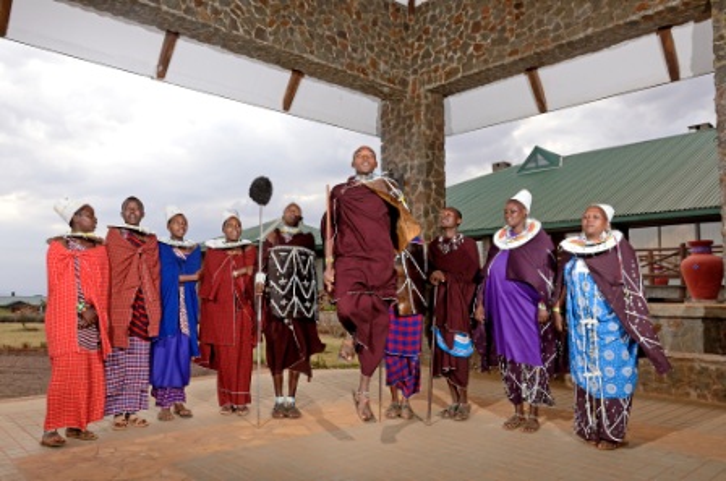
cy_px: 240
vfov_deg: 47.8
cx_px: 363
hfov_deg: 67.5
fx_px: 544
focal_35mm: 27
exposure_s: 1/250
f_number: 5.6
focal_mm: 18
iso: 400
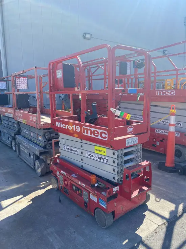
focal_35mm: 26
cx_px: 93
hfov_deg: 53.1
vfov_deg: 67.3
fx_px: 186
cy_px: 124
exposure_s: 1/1258
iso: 32
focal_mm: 4.25
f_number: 1.8
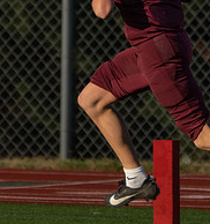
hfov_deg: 1.0
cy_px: 35
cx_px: 146
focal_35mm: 1768
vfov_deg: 1.0
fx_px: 12541
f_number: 5.6
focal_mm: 400
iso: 100
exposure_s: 1/1250
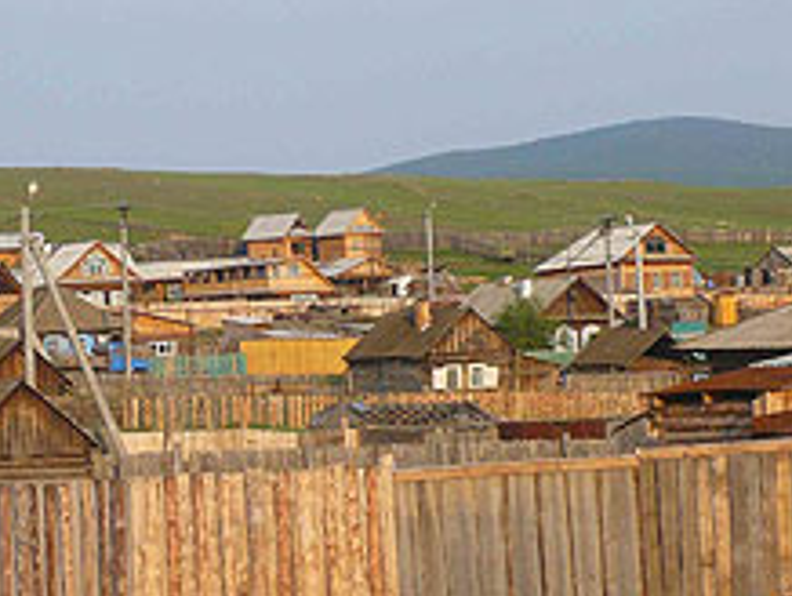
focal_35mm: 163
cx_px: 251
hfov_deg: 12.1
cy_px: 491
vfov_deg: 9.1
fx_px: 3733
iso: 100
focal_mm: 13
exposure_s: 1/250
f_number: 5
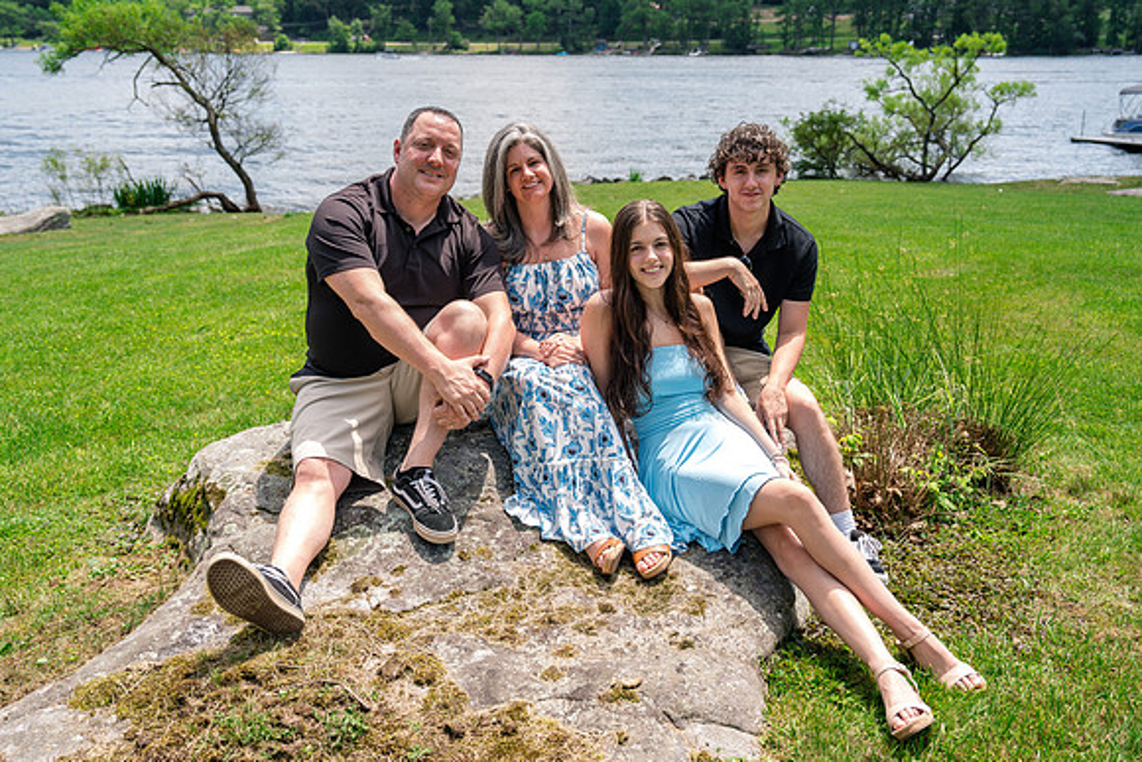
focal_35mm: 34
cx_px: 571
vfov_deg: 38.6
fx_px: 1087
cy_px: 381
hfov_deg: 55.4
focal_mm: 33
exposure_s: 1/250
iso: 64
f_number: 4
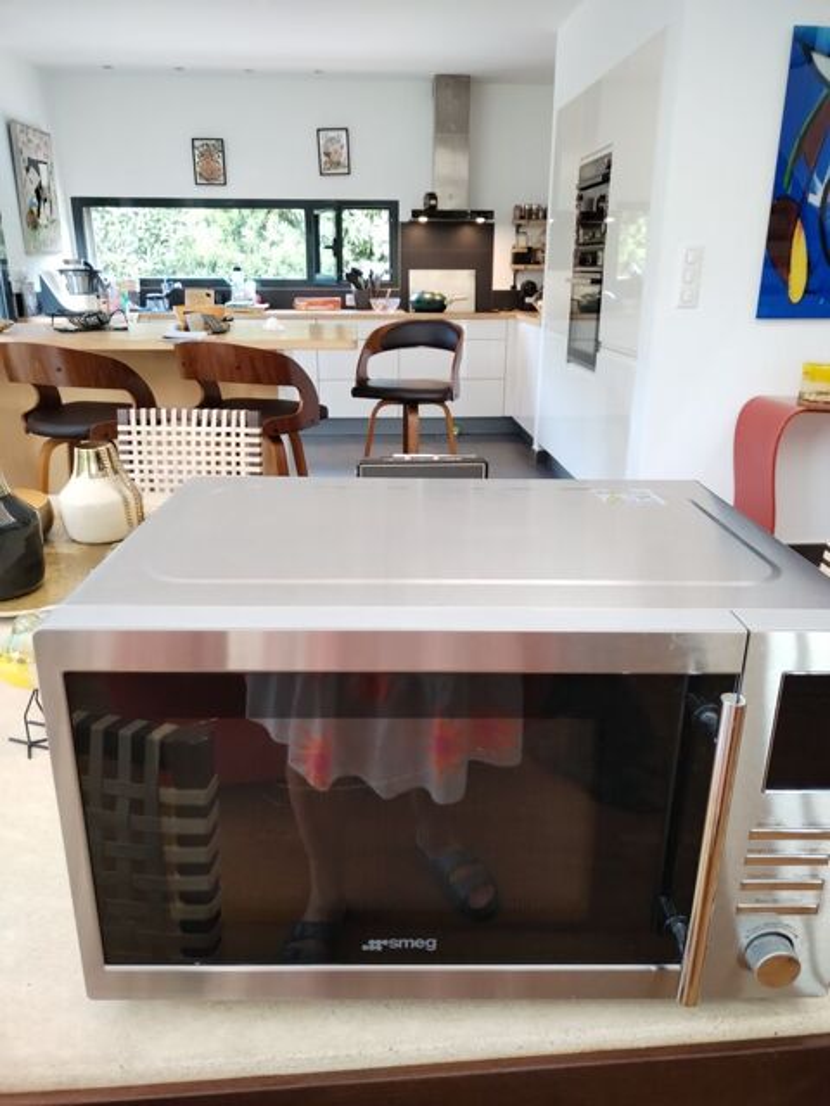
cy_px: 553
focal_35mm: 26
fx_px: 831
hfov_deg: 53.1
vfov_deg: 67.3
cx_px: 415
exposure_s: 1/33.3
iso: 581
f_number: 1.8
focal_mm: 4.75
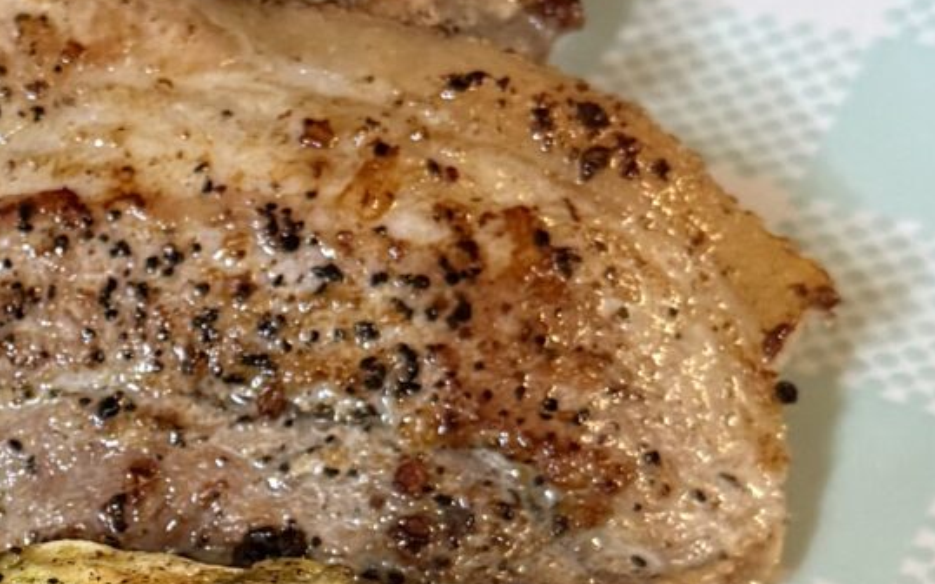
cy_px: 481
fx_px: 3083
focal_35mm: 121
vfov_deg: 10.8
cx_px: -35
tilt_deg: -45.8
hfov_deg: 16.8
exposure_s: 1/60
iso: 400
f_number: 1.78
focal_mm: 6.76
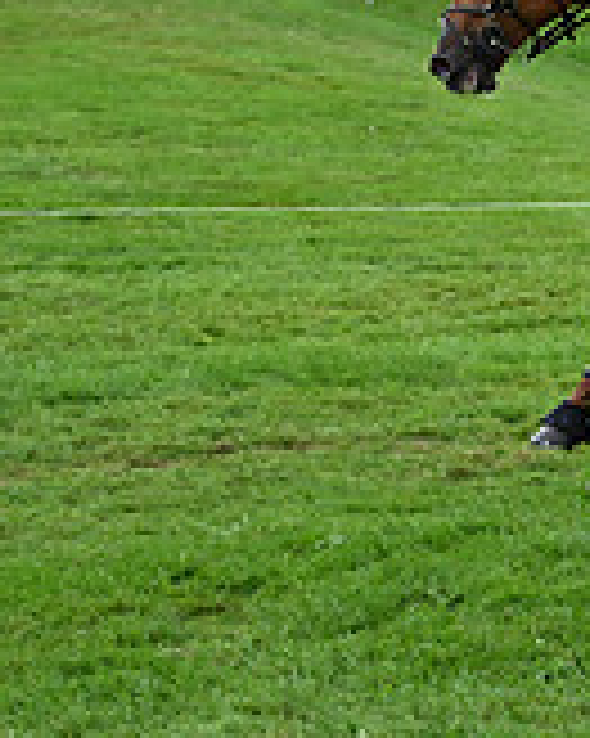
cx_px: 1090
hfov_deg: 9.2
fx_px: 3474
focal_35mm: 159
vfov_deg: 12.1
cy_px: 97
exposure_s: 1/1250
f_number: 4
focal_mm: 48
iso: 720
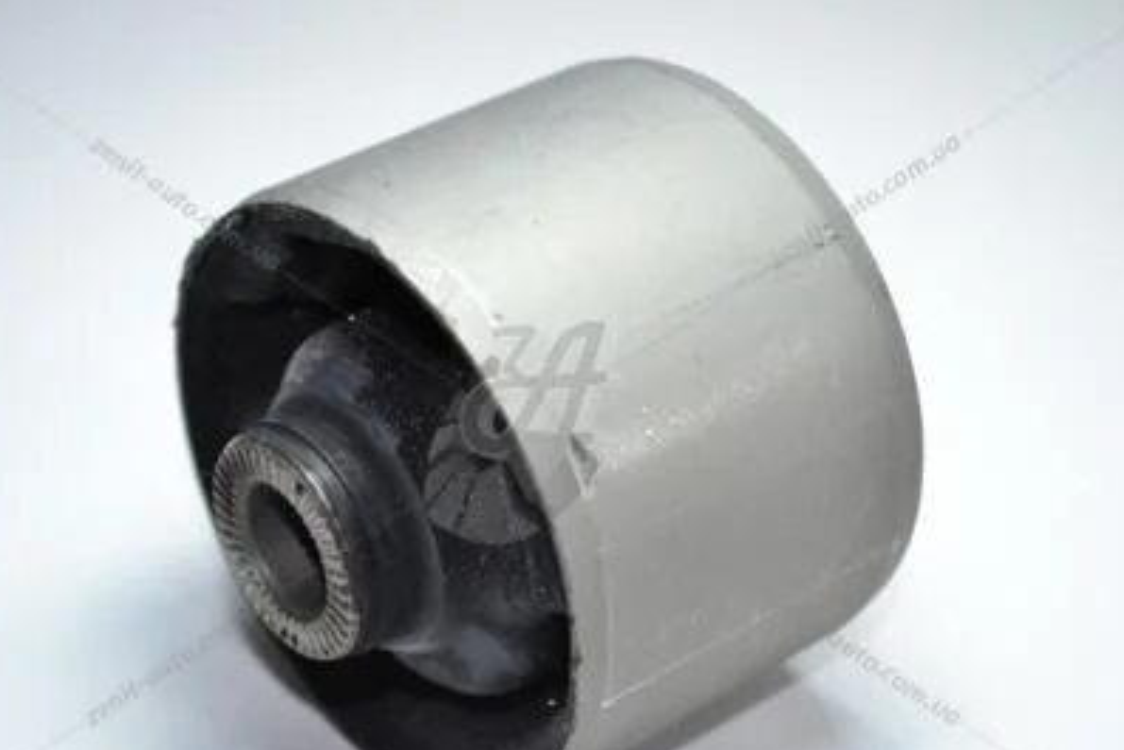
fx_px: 2985
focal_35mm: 96
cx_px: 524
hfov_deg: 21.3
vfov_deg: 14.3
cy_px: 432
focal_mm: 55
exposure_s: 1/100
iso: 400
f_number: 5.6
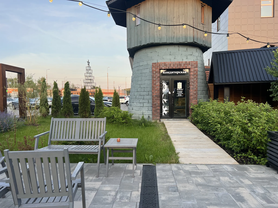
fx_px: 209
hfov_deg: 67.3
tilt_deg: -1.0
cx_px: 139
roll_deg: +0.3
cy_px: 104
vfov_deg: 53.1
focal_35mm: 26
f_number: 1.5
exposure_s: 1/236
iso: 40
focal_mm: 5.7
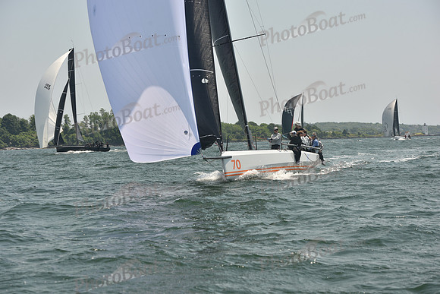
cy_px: 147
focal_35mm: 92
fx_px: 1125
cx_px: 220
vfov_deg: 14.9
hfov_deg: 22.1
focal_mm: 92
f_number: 7.1
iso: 250
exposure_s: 1/640
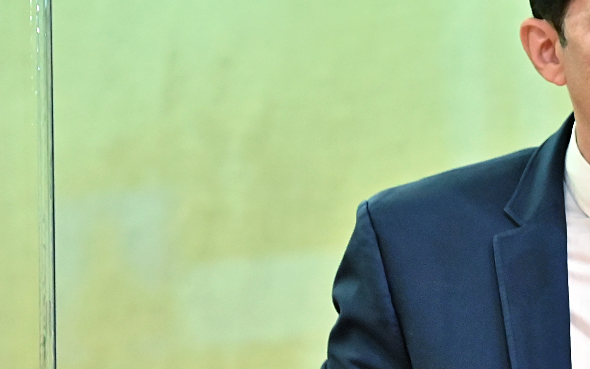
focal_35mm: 389
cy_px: 272
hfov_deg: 5.4
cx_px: 669
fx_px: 6256
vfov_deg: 3.4
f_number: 3.2
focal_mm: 112
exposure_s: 1/250
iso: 5000
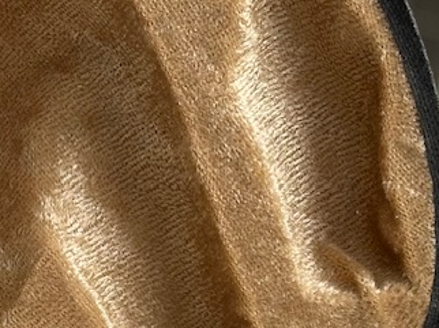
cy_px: 459
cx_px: -85
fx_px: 2420
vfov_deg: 7.7
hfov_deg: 10.2
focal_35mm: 191
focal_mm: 6.86
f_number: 1.78
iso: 64
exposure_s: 1/494
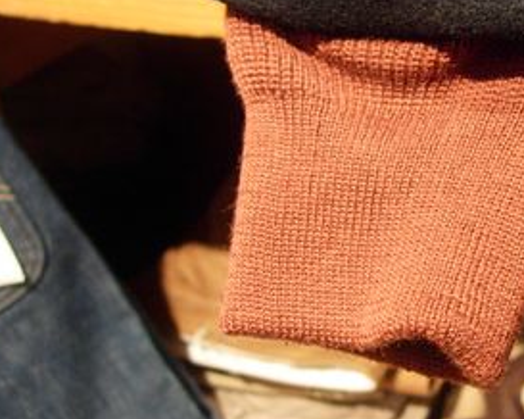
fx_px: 1054
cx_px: 463
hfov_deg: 27.0
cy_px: 139
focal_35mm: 68
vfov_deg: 22.4
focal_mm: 7.8
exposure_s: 1/3.5
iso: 200
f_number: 2.8
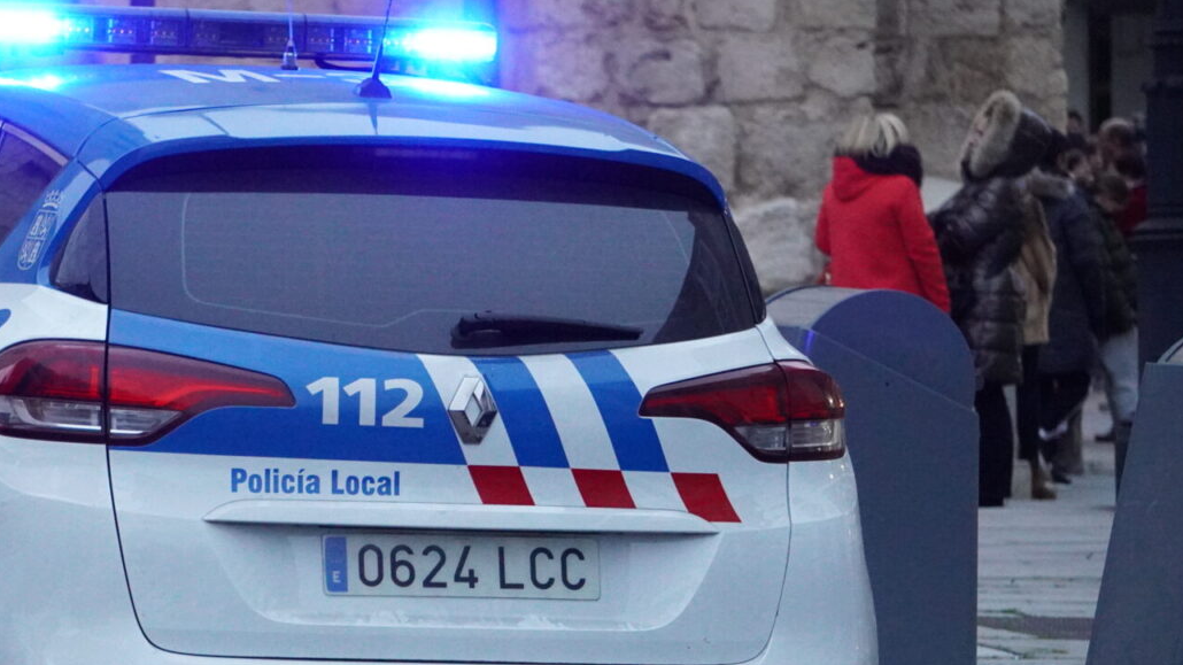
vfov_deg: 4.6
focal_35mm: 265
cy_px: 438
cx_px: 326
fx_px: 8304
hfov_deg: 8.1
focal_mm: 113
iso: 6400
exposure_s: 1/100
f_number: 5.6
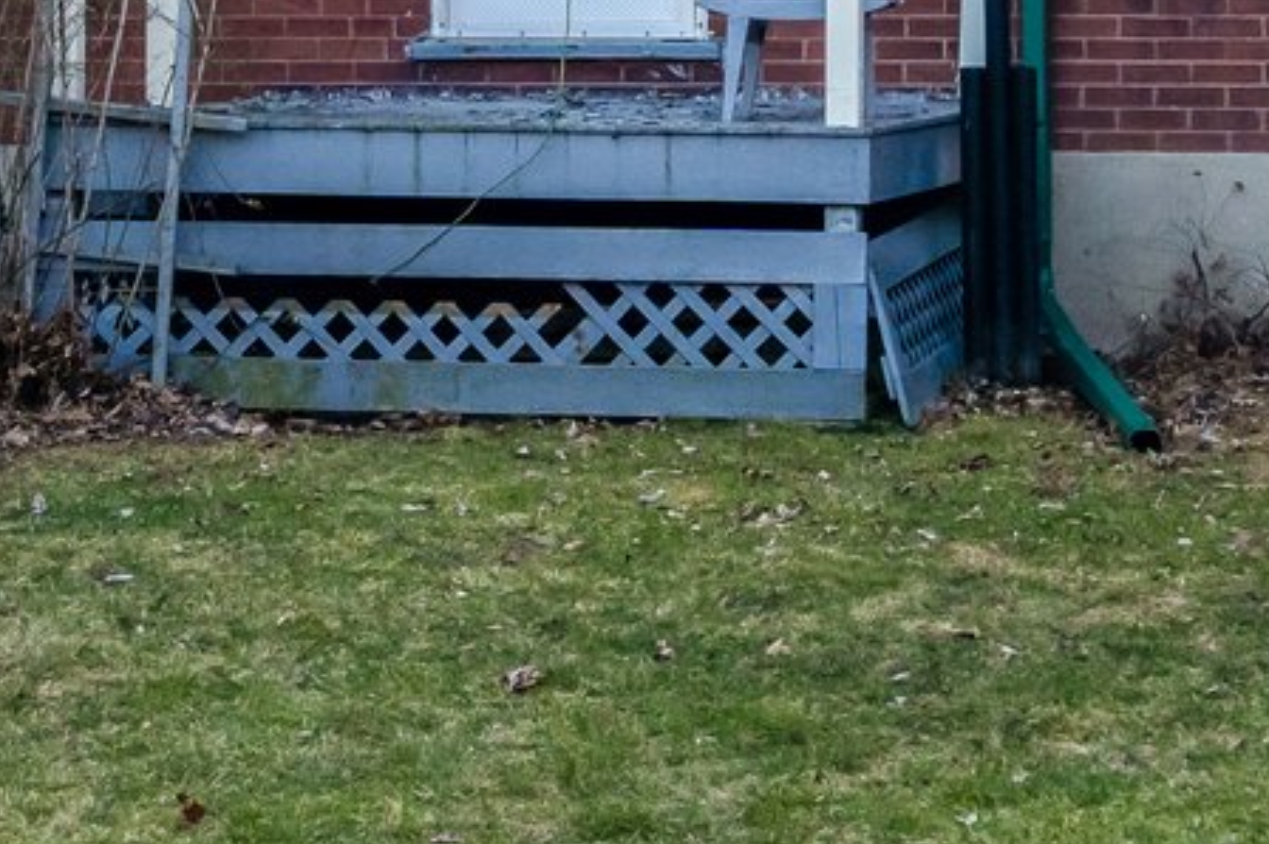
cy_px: -996
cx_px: 567
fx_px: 5319
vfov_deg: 8.5
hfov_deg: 13.6
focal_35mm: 151
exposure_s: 1/250
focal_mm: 33
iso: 1600
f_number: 8
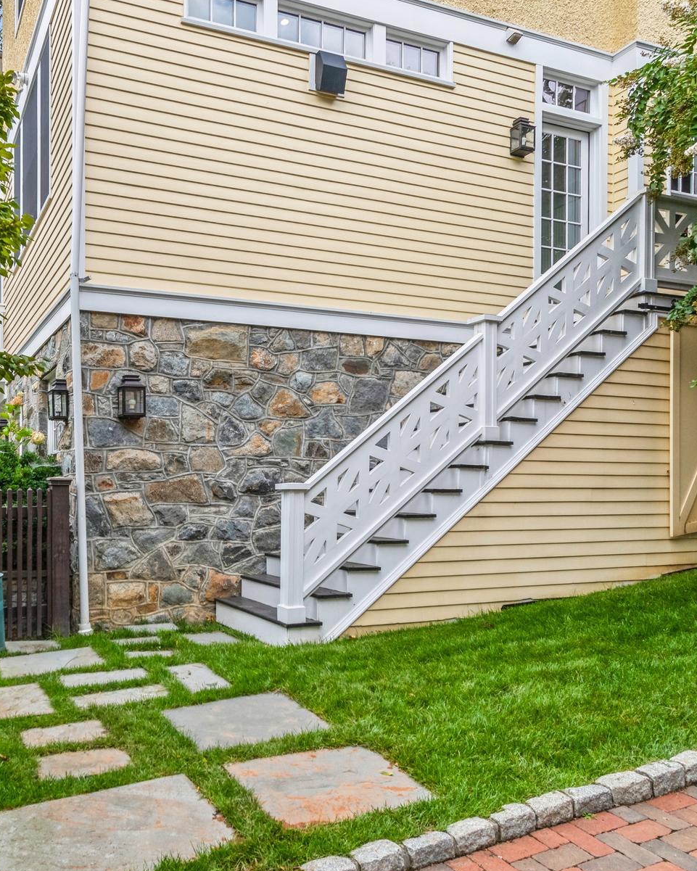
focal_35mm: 24
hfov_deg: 54.8
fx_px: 619
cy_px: 412
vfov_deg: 70.2
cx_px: 142
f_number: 10
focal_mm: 10
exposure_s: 1/160
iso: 200
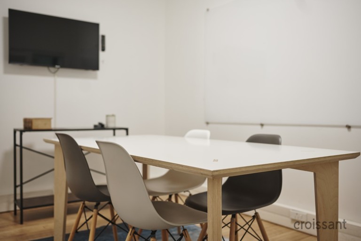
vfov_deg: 37.9
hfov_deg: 54.4
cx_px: 180
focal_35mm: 35
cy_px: 120
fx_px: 351
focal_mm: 35
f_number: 2.2
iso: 640
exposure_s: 1/160
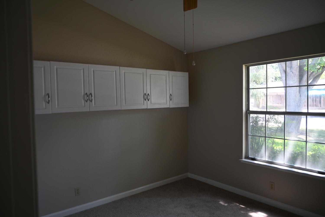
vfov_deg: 49.1
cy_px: 108
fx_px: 237
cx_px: 162
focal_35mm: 26
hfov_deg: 68.9
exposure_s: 1/125
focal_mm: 17.5
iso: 450
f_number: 3.5
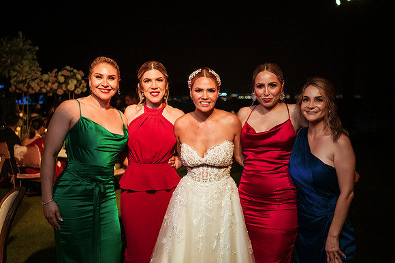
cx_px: 198
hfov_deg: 54.5
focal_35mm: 35
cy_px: 132
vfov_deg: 37.8
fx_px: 384
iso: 3200
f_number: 1.8
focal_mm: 35
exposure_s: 1/800
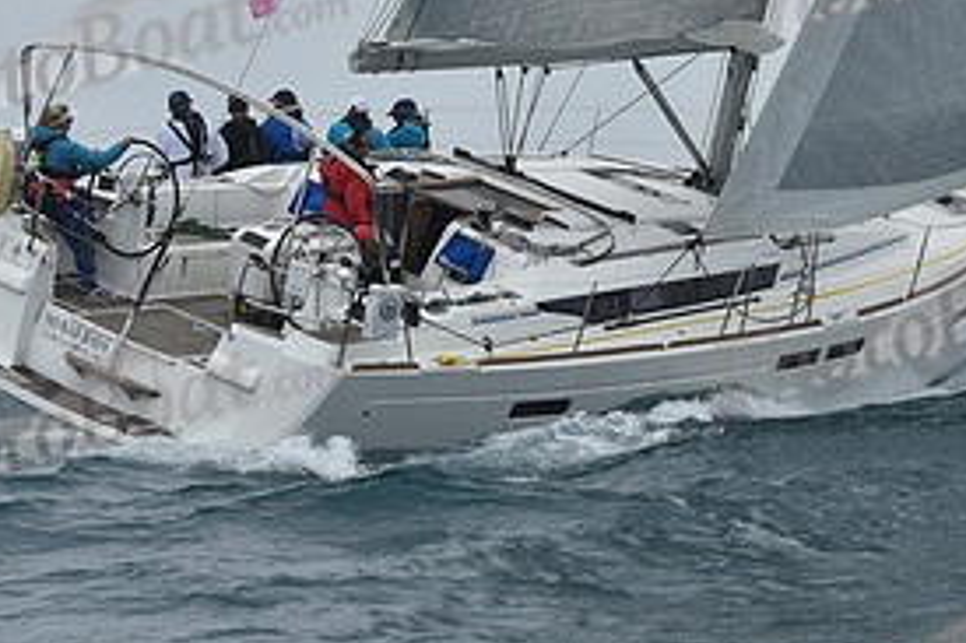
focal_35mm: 173
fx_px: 4639
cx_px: 534
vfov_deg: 7.9
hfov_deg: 11.9
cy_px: 188
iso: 250
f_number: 8
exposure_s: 1/800
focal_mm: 82
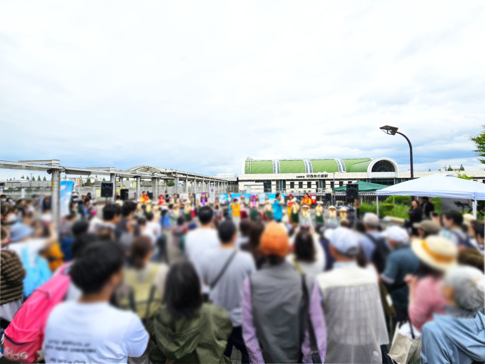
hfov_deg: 106.2
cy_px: 182
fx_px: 182
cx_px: 242
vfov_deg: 89.9
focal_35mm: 13
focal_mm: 2.2
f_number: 2.2
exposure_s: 1/2302
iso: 50
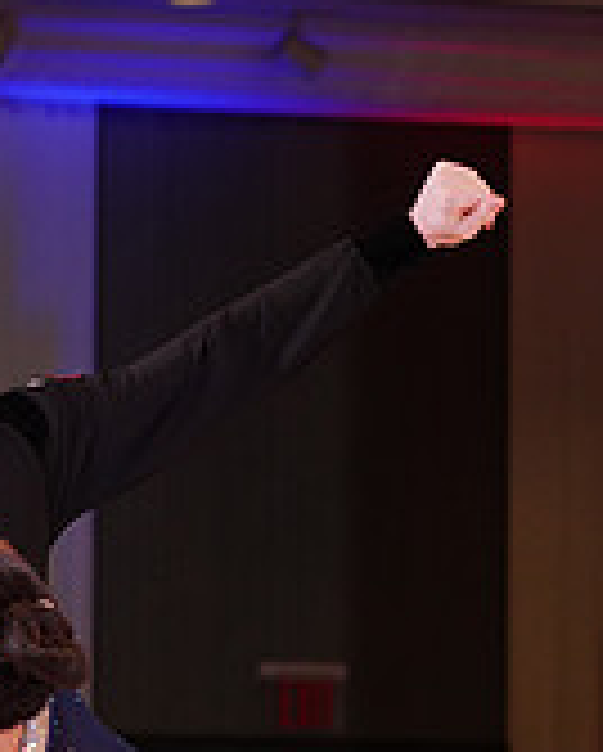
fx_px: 7615
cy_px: 1022
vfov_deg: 5.6
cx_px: -236
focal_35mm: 342
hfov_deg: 4.5
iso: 1600
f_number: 5.6
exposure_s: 1/160
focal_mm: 105
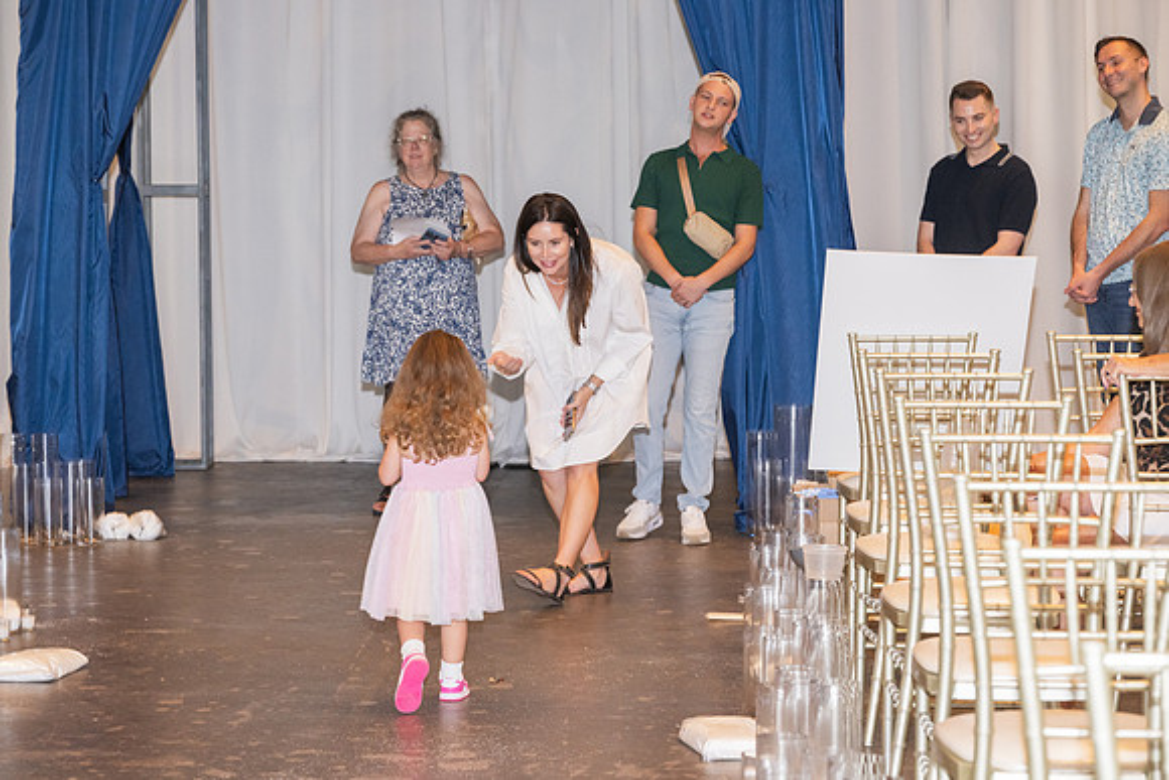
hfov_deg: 21.5
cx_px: 584
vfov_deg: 14.4
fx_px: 3082
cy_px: 390
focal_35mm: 95
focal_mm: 94
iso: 1600
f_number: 5.6
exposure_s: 1/60
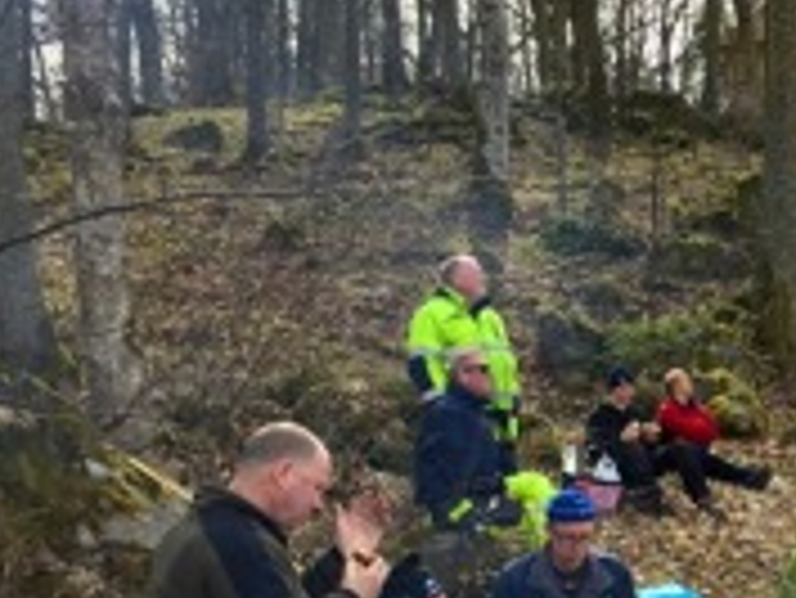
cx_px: 1001
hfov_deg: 21.7
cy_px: 551
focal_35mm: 82
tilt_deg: -7.1
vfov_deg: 17.7
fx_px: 1887
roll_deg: +0.4
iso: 32
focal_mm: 4.15
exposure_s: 1/719
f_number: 2.2
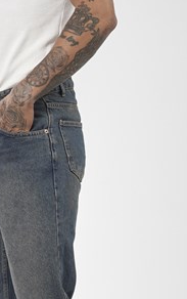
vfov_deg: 13.2
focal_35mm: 157
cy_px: 255
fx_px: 1278
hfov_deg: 8.3
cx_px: 25
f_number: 6.3
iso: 100
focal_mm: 50
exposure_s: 1/160
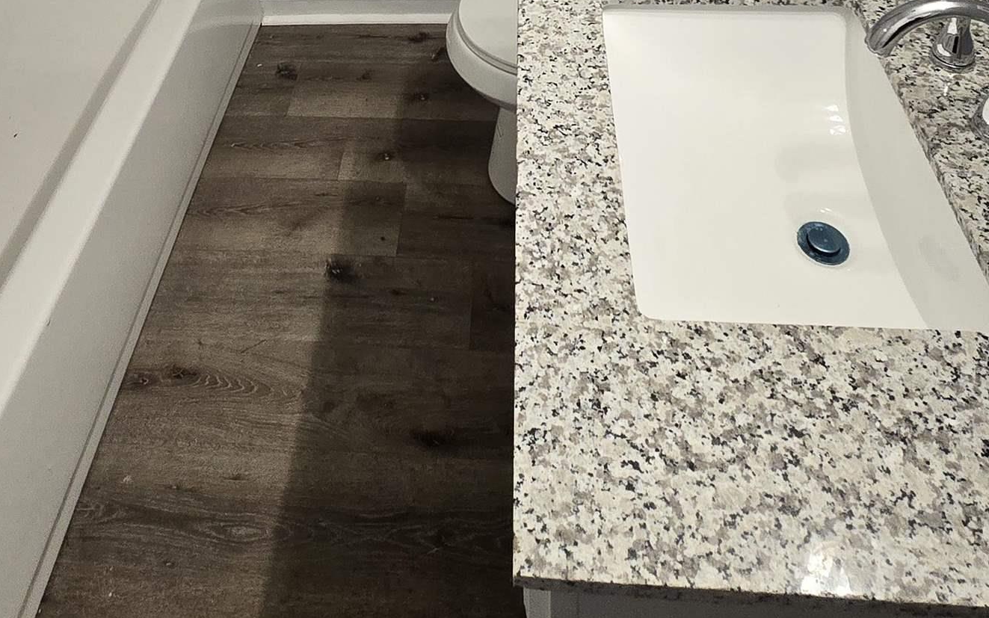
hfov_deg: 59.4
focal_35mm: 32
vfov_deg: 30.4
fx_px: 863
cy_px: -200
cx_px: 427
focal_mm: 2.2
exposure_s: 1/60
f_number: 2.2
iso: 320
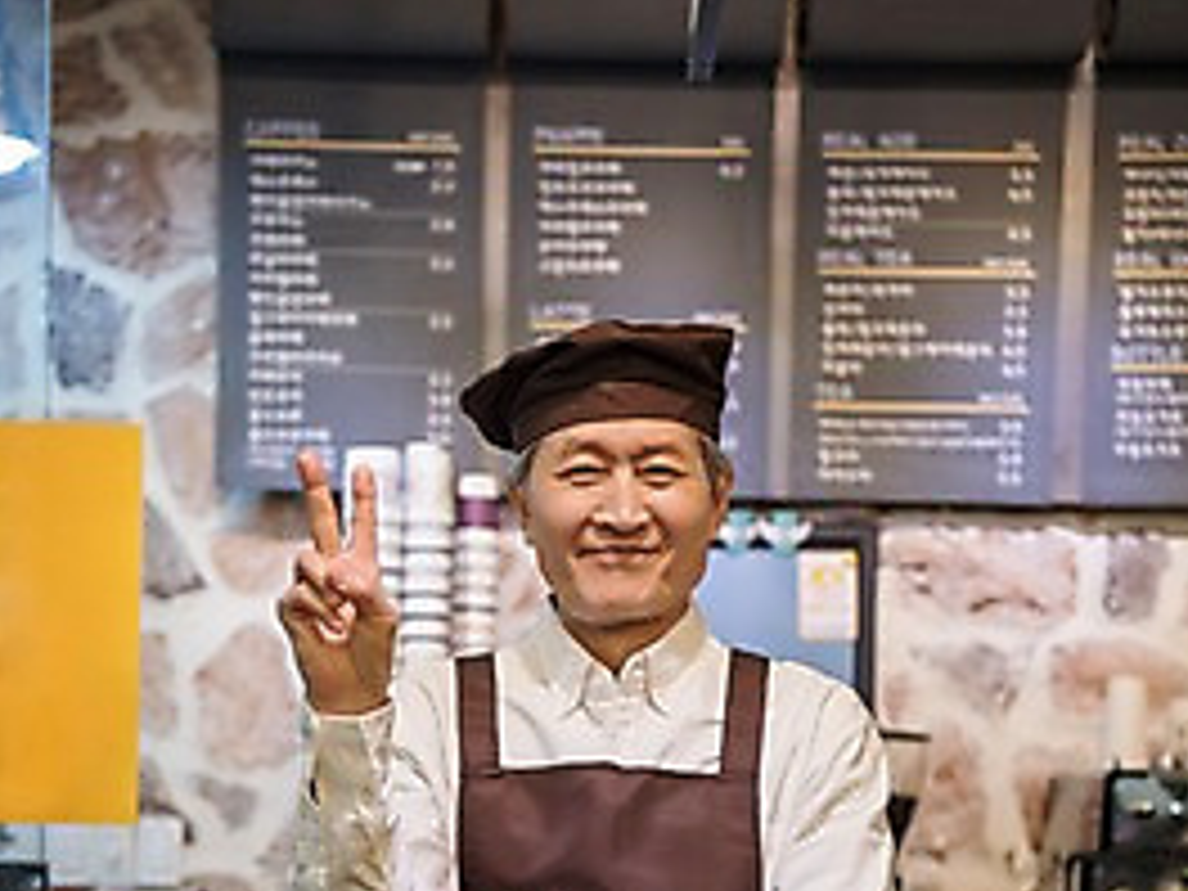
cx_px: 596
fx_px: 2505
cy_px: 886
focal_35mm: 73
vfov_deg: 19.6
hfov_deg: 26.7
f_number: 2.8
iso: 400
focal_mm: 50
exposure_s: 1/125
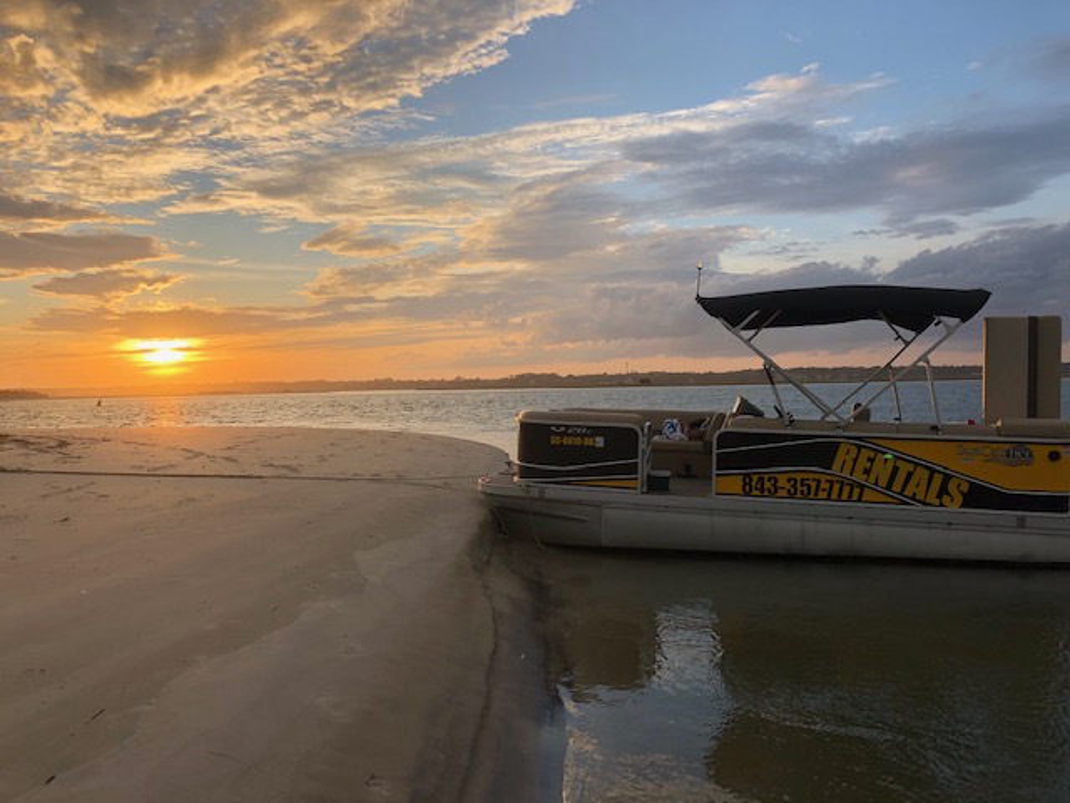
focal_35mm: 28
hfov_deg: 63.4
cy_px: 402
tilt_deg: -0.7
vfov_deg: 49.7
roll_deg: +2.0
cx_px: 535
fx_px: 865
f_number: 1.8
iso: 20
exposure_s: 1/952
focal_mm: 3.99
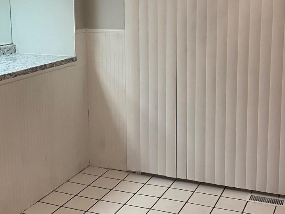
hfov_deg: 33.2
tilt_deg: -8.8
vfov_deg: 25.1
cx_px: 130
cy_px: 68
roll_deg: +0.4
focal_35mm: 58
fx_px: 478
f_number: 1.8
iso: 80
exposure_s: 1/60
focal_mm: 4.25
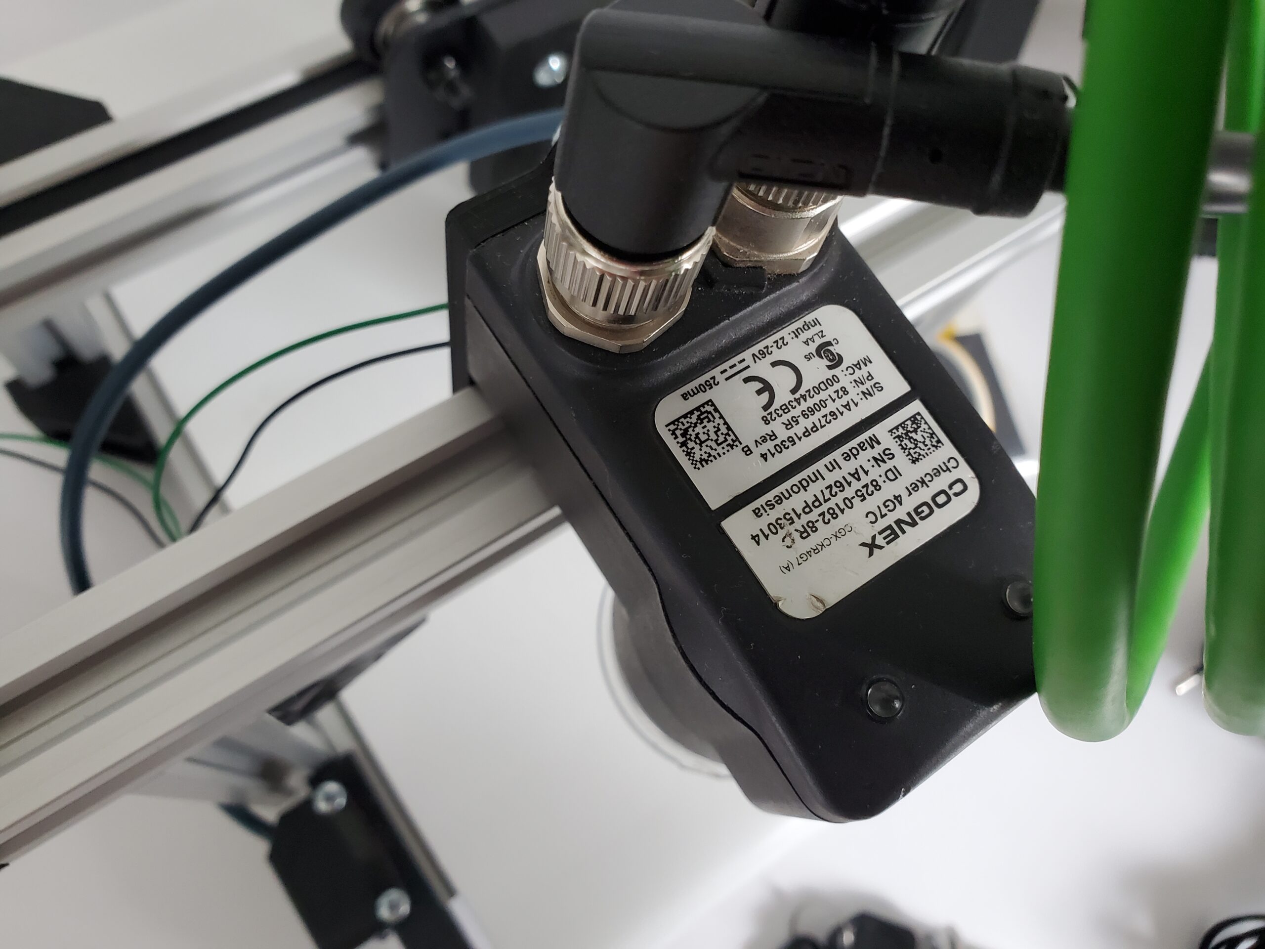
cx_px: 632
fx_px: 950
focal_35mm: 26
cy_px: 474
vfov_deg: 53.1
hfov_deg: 67.3
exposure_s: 1/60
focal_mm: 4.3
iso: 250
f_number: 2.4
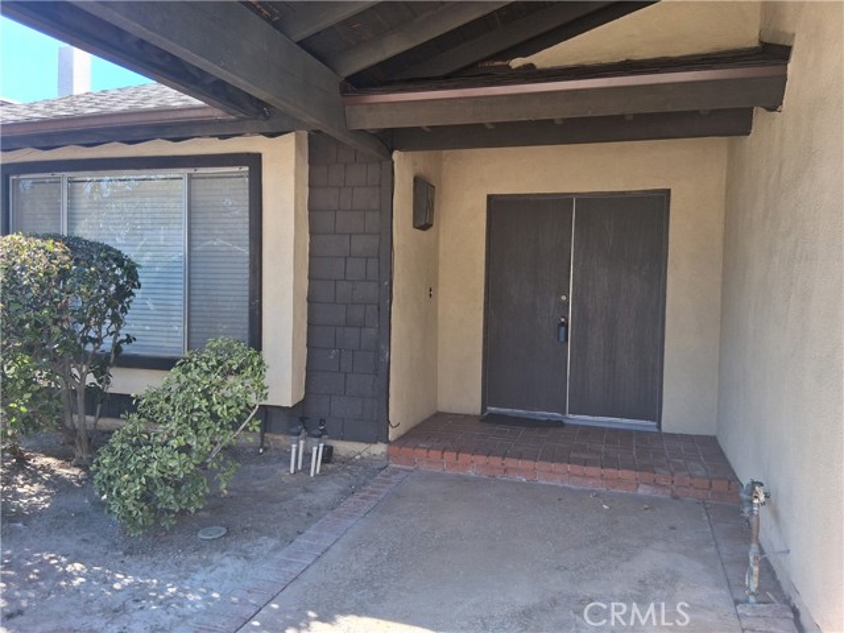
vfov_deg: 53.1
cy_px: 316
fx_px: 634
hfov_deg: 67.3
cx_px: 422
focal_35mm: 26
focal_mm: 3.98
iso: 32
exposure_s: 1/120
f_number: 1.8
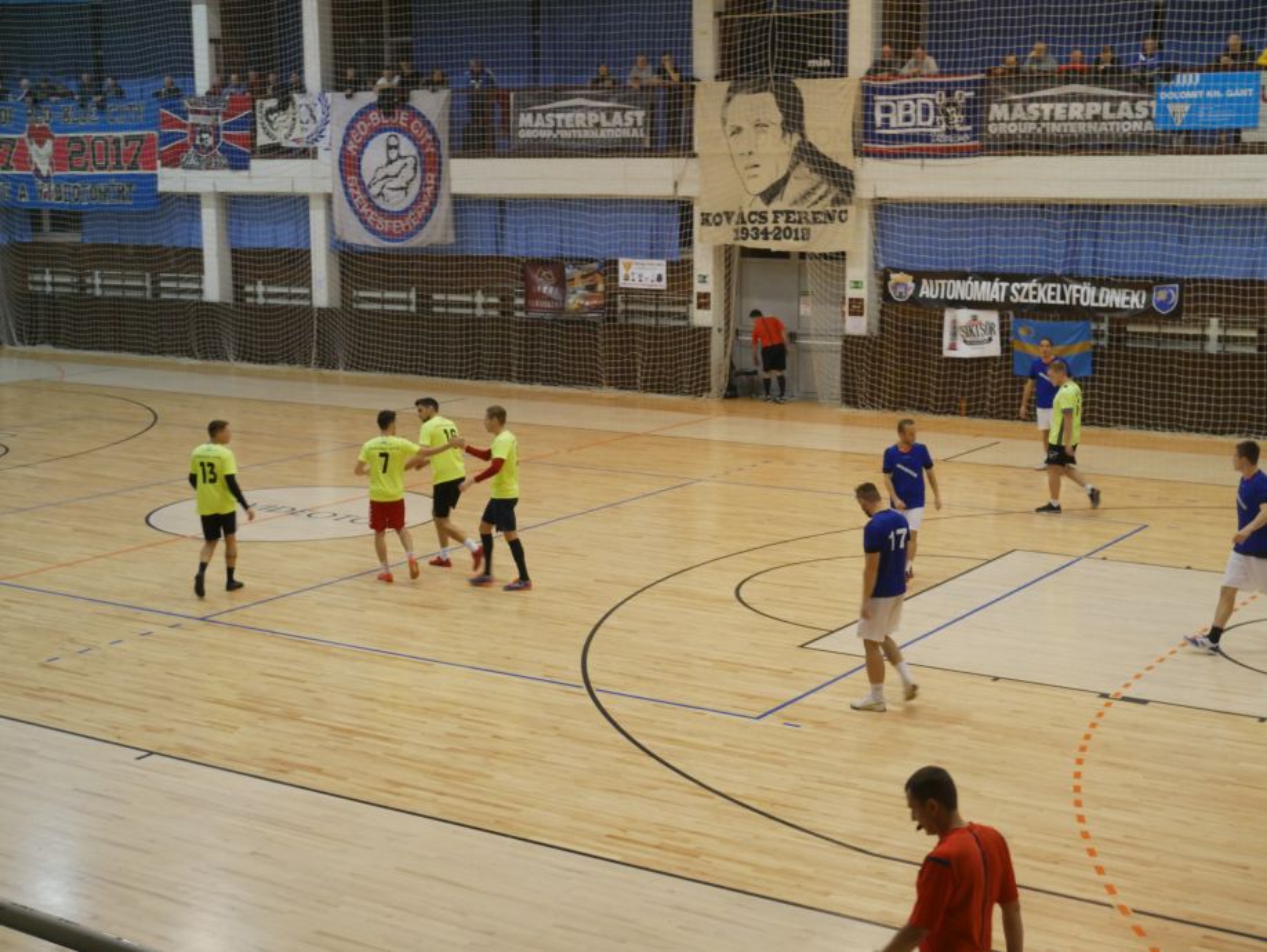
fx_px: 1832
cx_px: 634
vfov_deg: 29.1
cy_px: 476
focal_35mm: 50
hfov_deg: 38.2
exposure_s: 1/60
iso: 1250
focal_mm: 25
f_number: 5.3
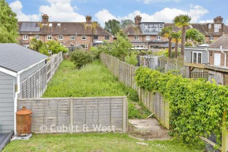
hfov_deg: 61.9
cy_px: 76
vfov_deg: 43.6
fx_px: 190
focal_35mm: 30
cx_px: 114
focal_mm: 20
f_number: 8
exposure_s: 1/250
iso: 200
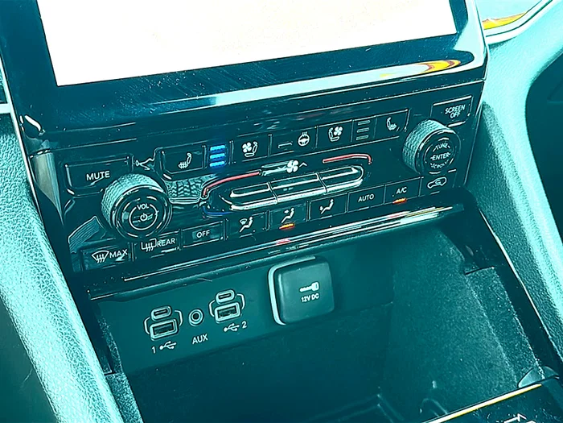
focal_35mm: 41
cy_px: 212
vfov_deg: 35.1
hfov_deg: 45.8
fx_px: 667
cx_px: 282
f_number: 1.78
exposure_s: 1/80
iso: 160
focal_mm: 6.86
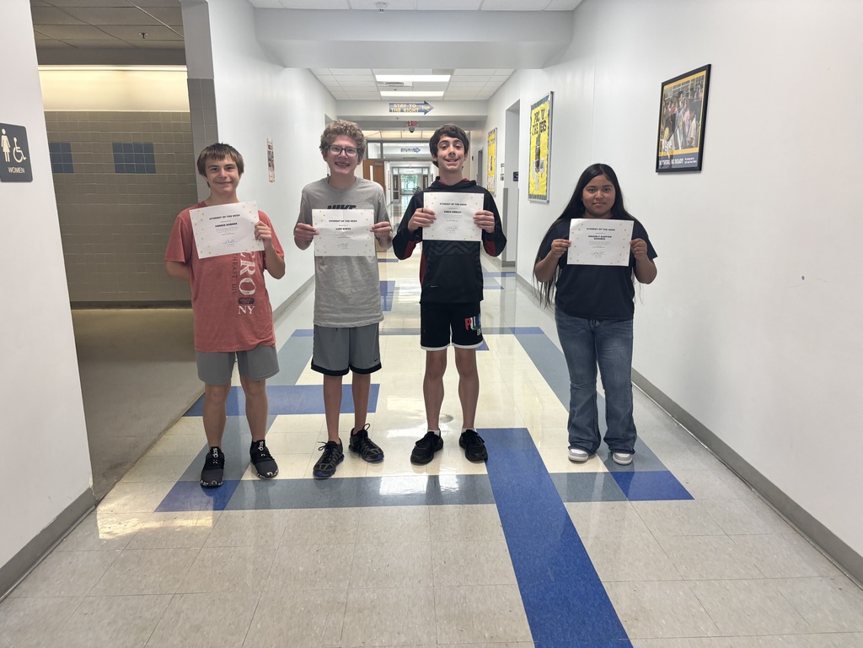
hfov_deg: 67.3
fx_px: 648
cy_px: 324
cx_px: 432
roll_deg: +0.6
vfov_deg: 53.1
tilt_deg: -10.2
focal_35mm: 26
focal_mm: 5.96
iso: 125
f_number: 1.6
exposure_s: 1/120
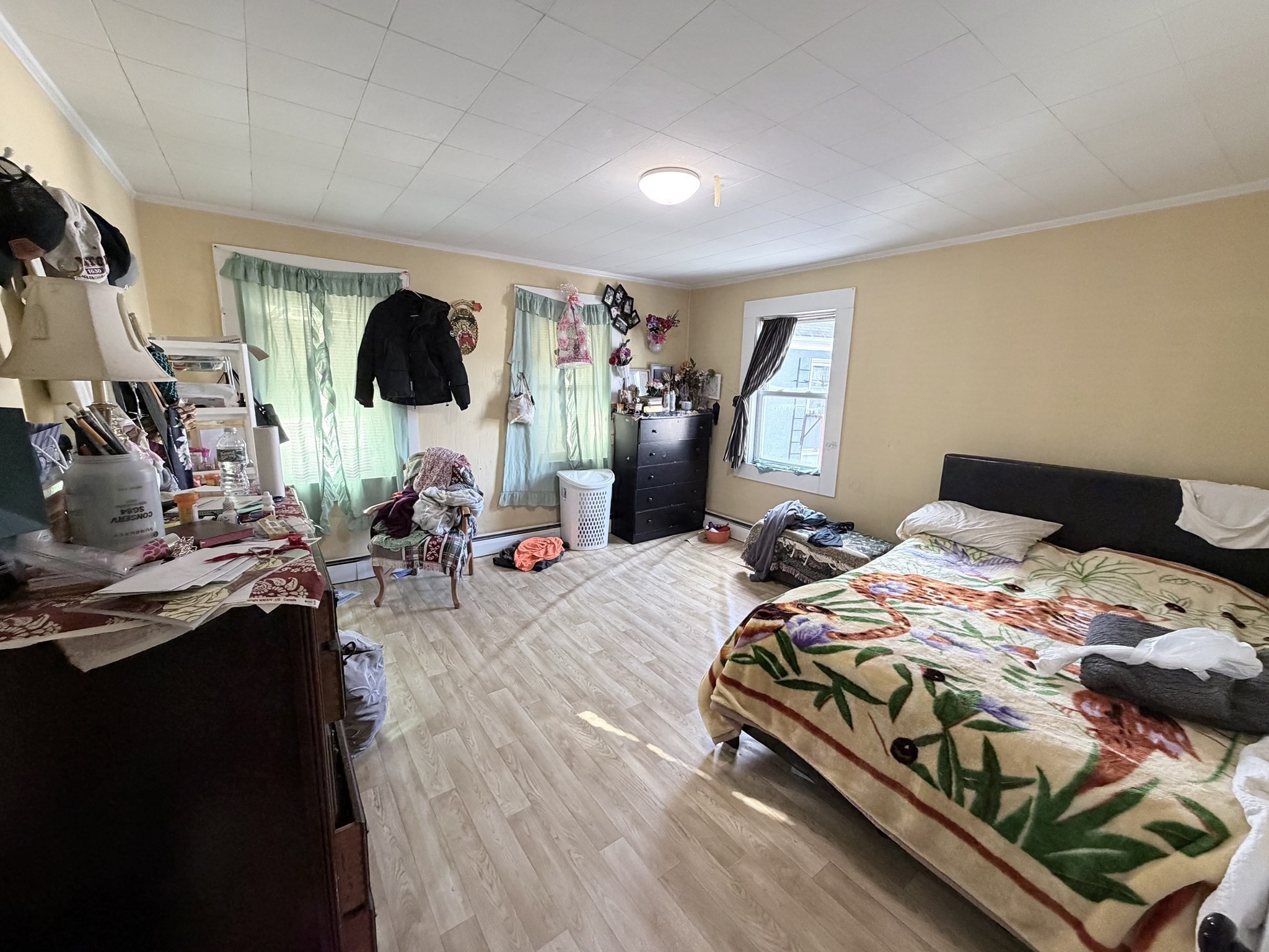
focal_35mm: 14
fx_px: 513
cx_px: 634
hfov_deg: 102.1
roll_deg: -1.1
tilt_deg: -10.3
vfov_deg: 85.7
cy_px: 476
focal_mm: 2.22
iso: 320
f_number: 2.2
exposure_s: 1/60
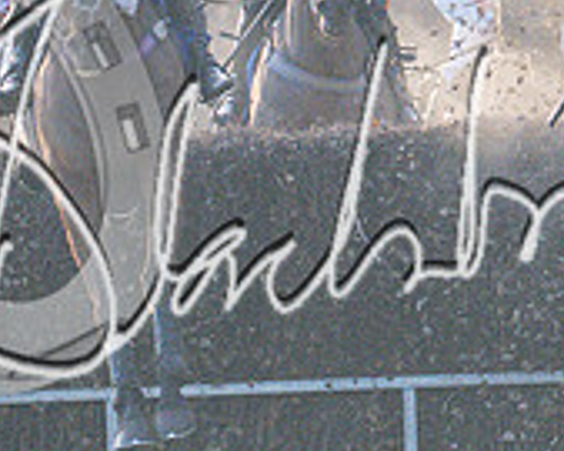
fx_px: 46995
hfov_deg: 0.7
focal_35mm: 2817
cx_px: 657
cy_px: -355
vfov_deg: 0.5
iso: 800
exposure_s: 1/2000
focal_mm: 400
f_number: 5
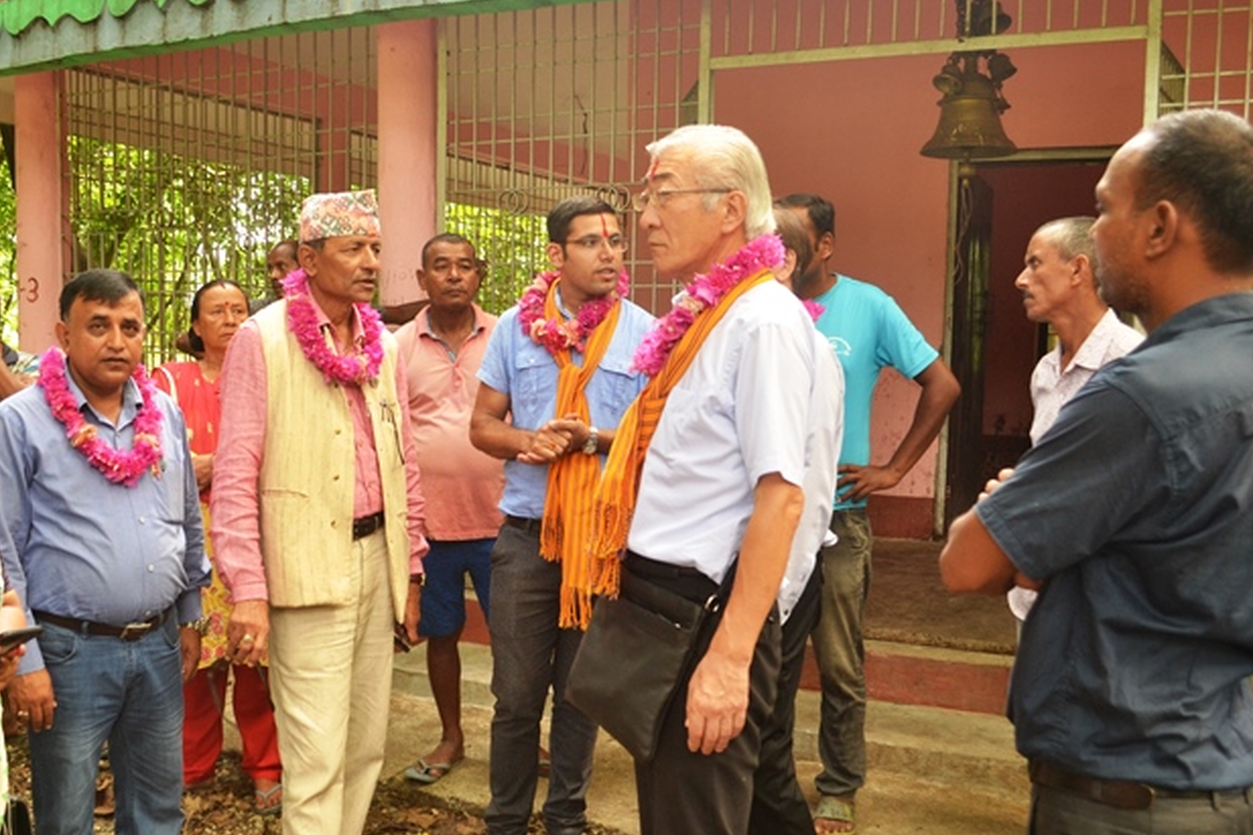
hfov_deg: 54.4
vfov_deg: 37.7
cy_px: 487
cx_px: 581
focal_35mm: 35
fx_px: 1218
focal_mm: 18
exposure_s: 1/50
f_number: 3.5
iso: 400
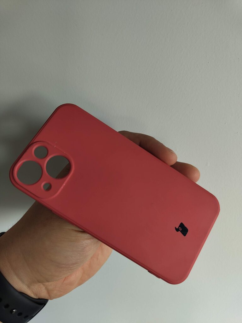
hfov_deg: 56.8
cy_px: 162
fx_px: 224
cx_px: 121
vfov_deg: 71.6
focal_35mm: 24
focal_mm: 5.59
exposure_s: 1/128
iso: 100
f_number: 1.88
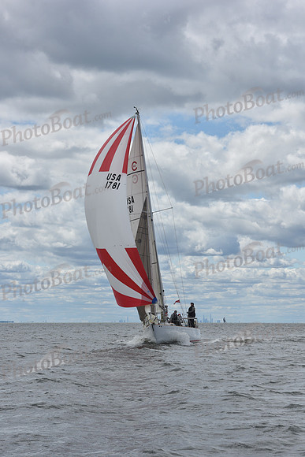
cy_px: 228
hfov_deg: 13.0
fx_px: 1333
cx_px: 152
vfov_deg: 19.5
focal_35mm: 105
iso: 250
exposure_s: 1/800
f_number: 11
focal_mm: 105
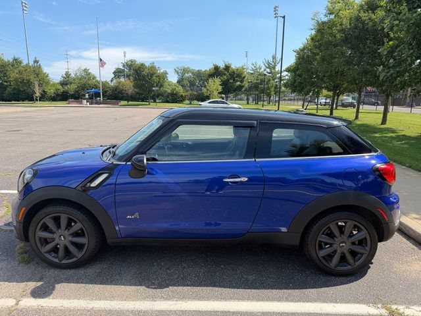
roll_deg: -0.2
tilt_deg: -11.2
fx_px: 292
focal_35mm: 24
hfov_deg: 71.6
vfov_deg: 56.8
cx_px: 210
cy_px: 158
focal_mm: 6.76
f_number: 1.78
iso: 100
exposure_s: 1/2169
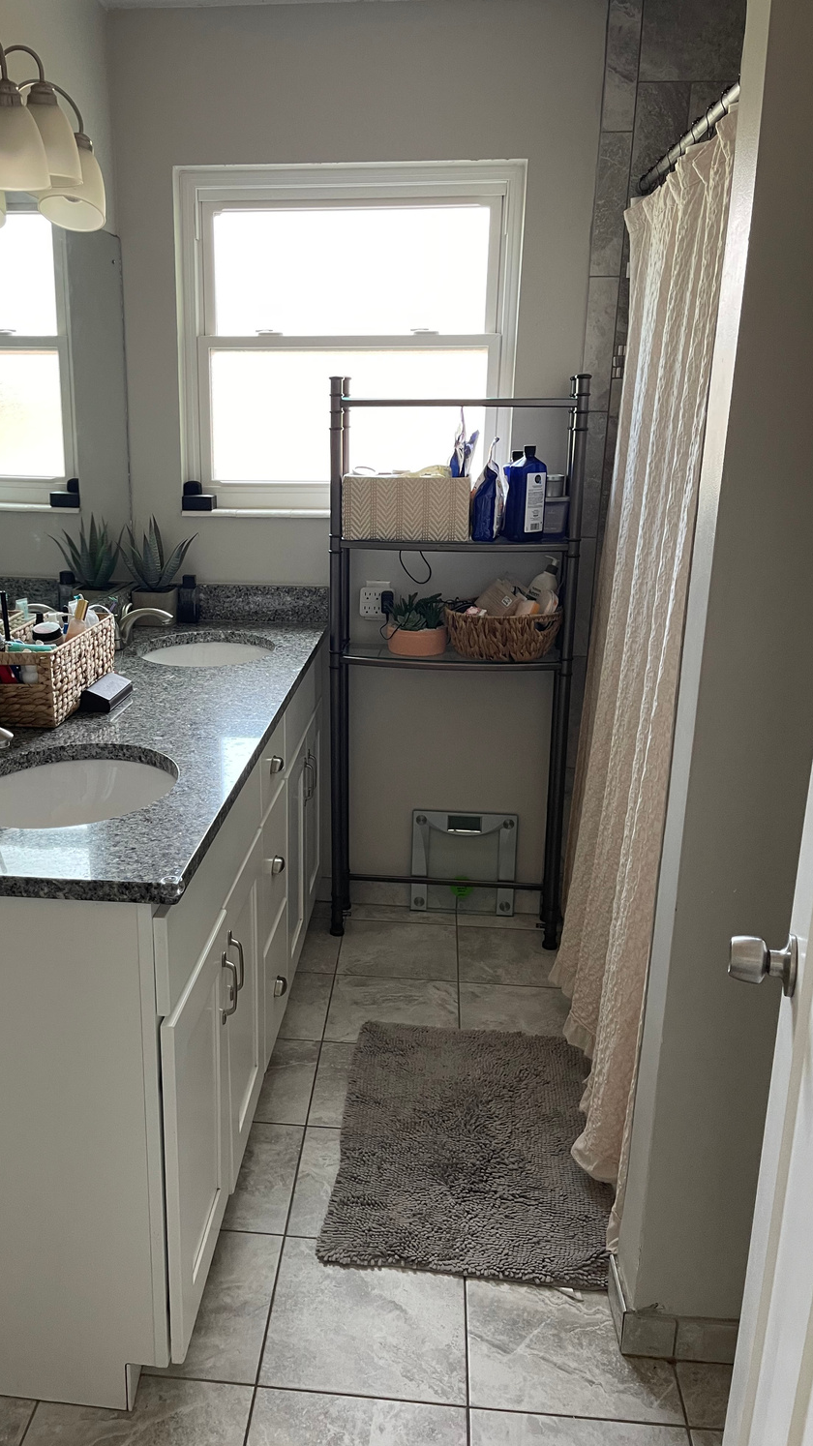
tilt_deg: -17.4
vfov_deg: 67.9
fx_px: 1073
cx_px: 316
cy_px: 728
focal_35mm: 28
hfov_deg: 41.2
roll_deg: -0.5
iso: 125
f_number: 1.6
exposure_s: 1/65
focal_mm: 5.1
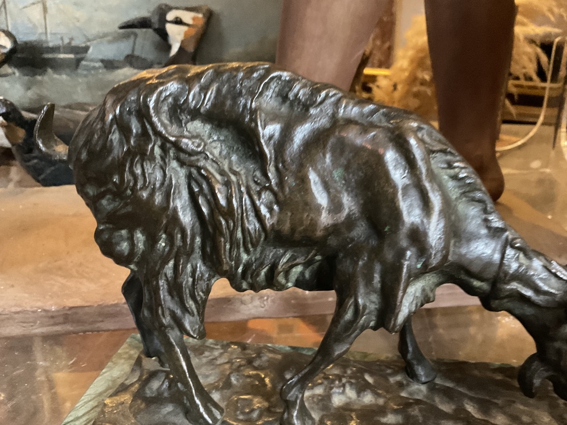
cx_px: 302
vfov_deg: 44.1
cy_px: 228
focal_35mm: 32
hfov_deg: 56.8
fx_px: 524
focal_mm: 3
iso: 500
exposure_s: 1/20
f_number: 1.8
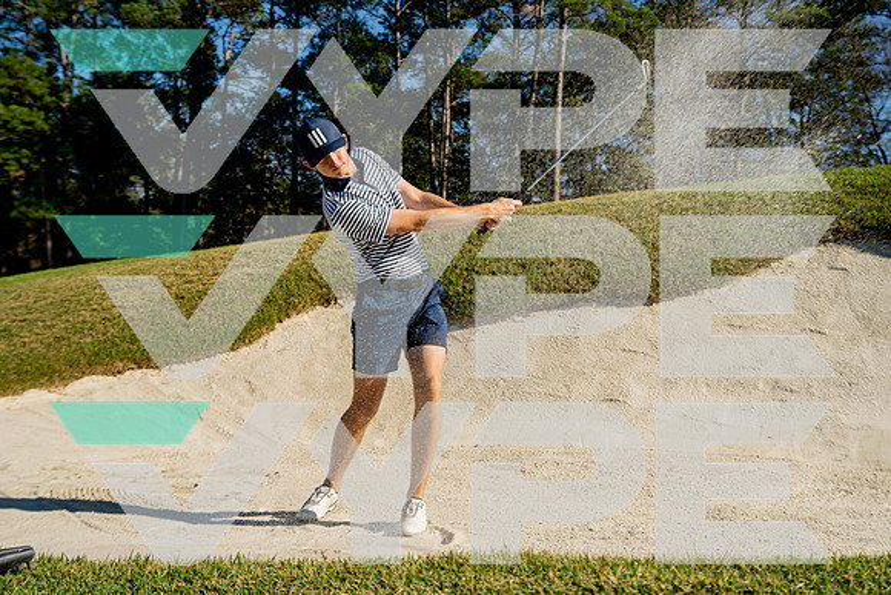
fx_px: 1040
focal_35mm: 42
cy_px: 298
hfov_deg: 46.4
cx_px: 446
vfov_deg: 31.9
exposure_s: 1/1000
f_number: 4
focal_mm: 42
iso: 100
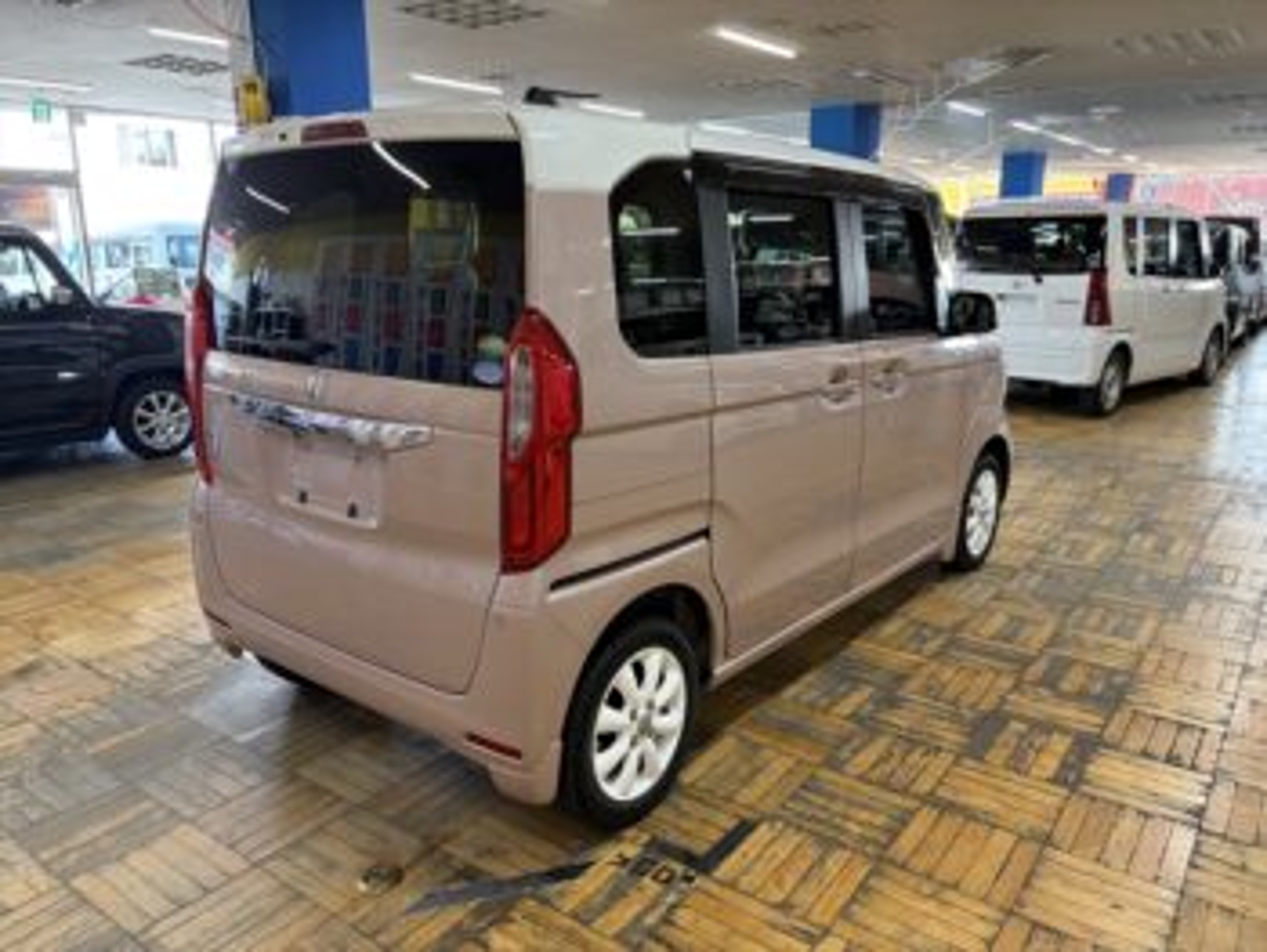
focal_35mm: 26
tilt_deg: -12.9
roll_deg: -1.2
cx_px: 634
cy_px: 476
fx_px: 952
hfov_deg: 67.3
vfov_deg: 53.1
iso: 125
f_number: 1.6
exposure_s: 1/83
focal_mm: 5.96
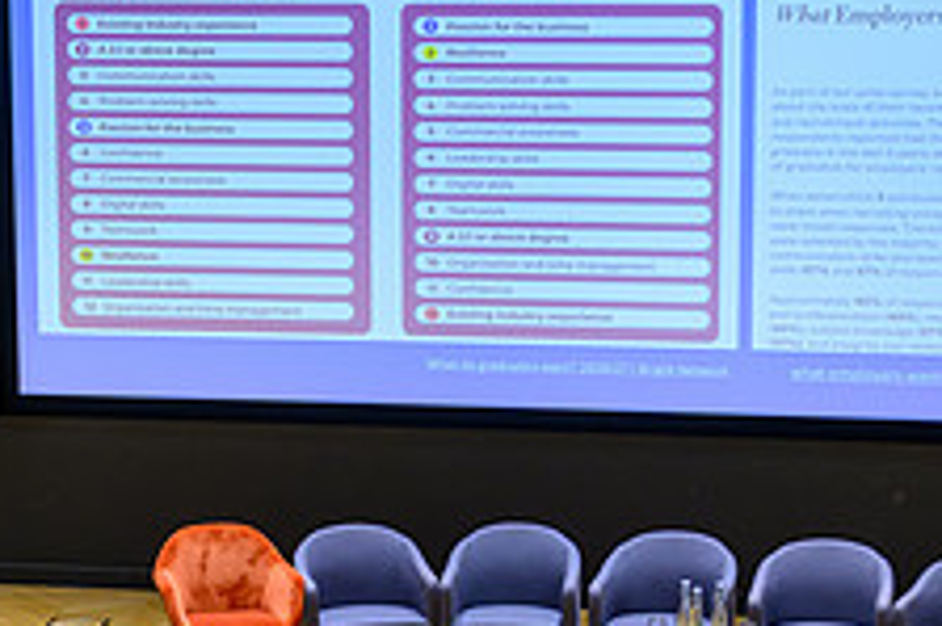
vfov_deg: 10.3
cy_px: 481
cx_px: 55
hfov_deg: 15.2
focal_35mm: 133
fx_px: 3478
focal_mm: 51
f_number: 2.8
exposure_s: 1/320
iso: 640
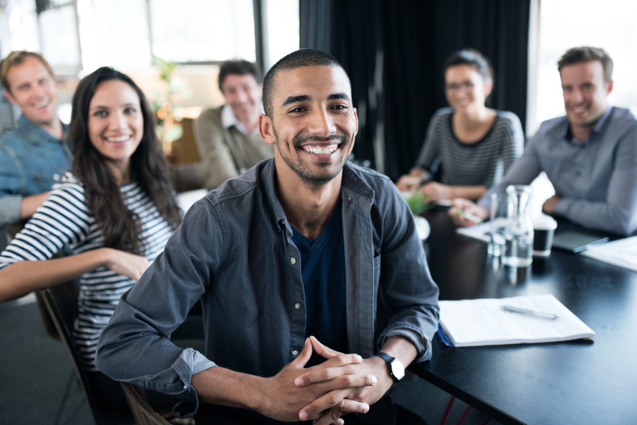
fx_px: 619
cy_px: 212
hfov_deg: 54.4
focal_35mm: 35
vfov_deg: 37.9
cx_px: 318
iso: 250
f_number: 2.2
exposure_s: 1/500
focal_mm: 35
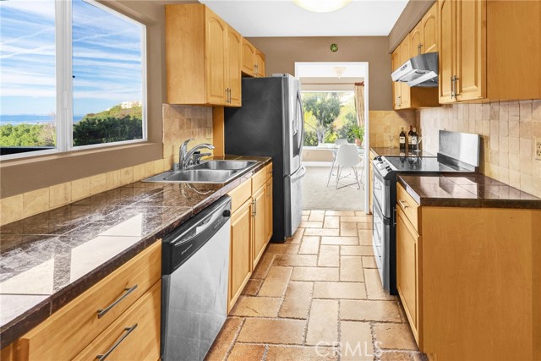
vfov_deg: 73.8
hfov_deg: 96.7
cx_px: 270
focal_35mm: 16
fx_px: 240
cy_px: 180
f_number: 10
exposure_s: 1/1.67
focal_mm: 16
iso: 100
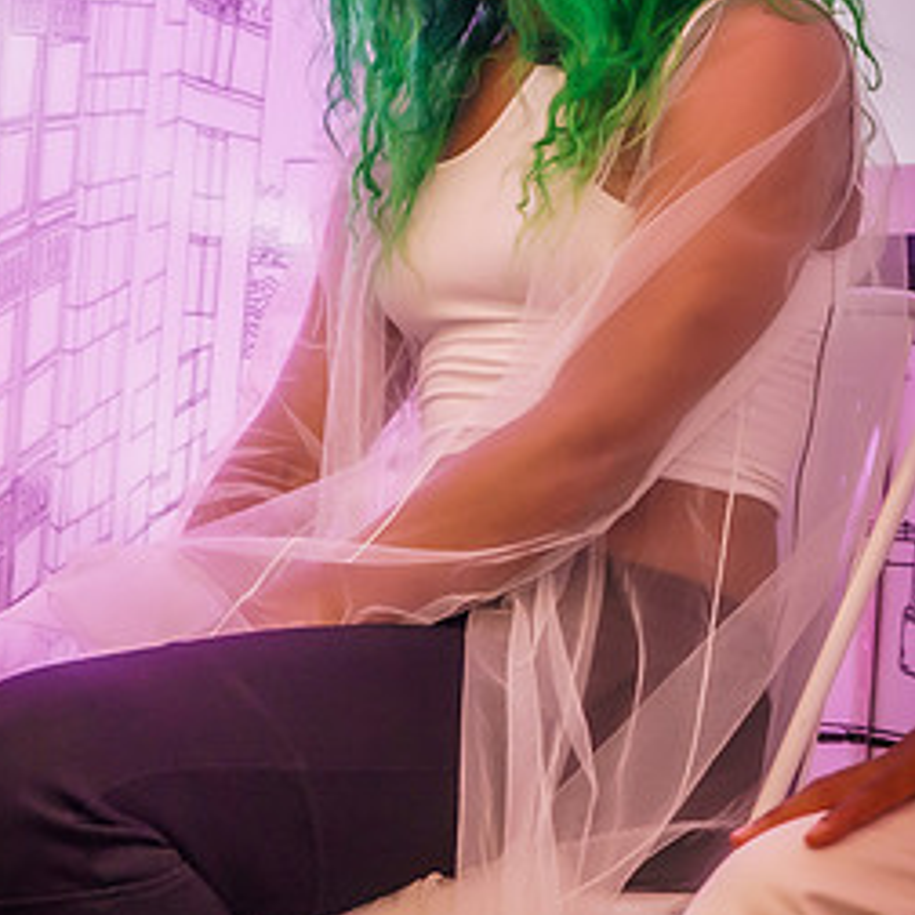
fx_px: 6280
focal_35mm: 210
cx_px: 742
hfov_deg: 8.3
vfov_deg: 8.3
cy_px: 3
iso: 500
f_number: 4.5
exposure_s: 1/125
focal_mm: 65
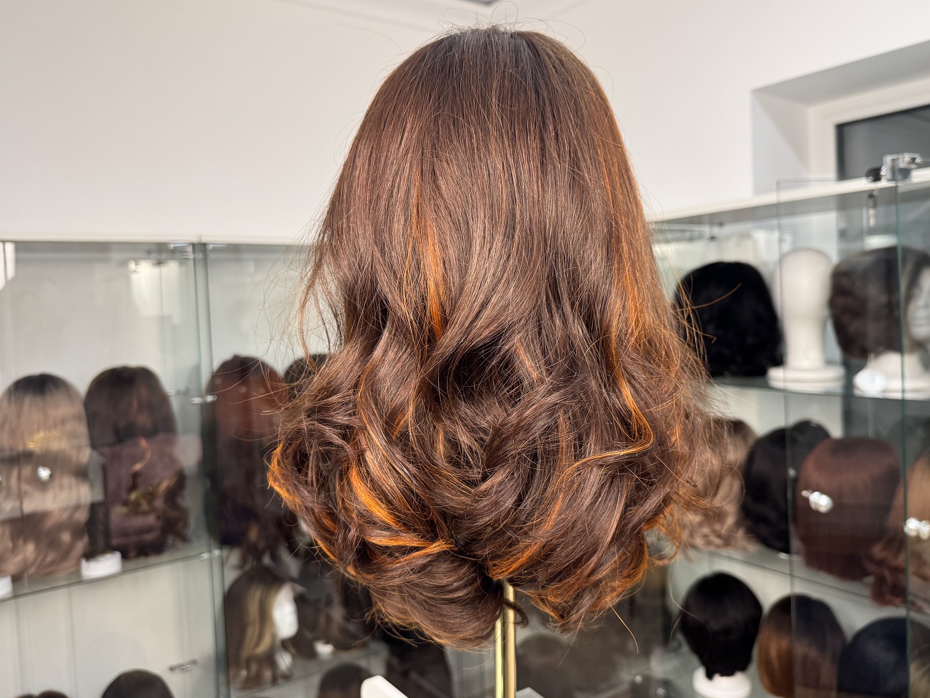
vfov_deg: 51.3
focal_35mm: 27
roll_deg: +1.7
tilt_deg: -1.2
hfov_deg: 65.3
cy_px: 334
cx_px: 484
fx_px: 725
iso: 200
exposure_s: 1/100
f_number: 1.78
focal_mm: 6.76
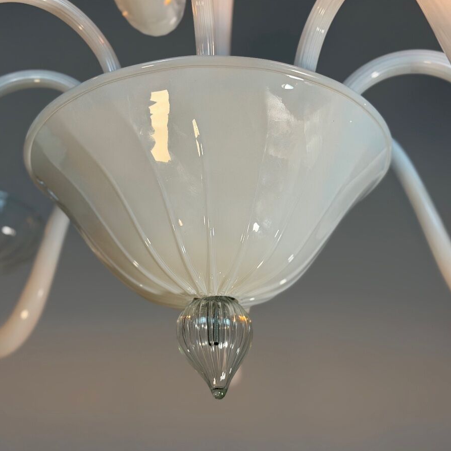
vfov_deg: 30.0
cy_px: 225
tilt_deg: +26.1
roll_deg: -0.7
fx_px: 840
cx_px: 229
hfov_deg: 30.0
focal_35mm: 57
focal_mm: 6.76
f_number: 1.78
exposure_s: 1/100
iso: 50
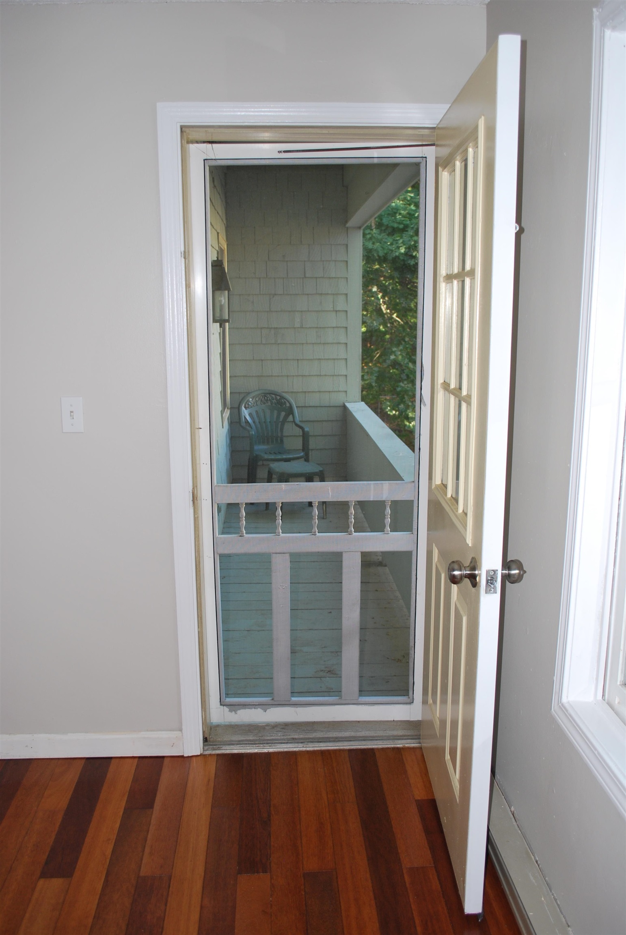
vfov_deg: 61.9
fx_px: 780
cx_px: 313
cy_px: 468
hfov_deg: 43.7
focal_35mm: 30
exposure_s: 1/60
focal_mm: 20
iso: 200
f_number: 3.8
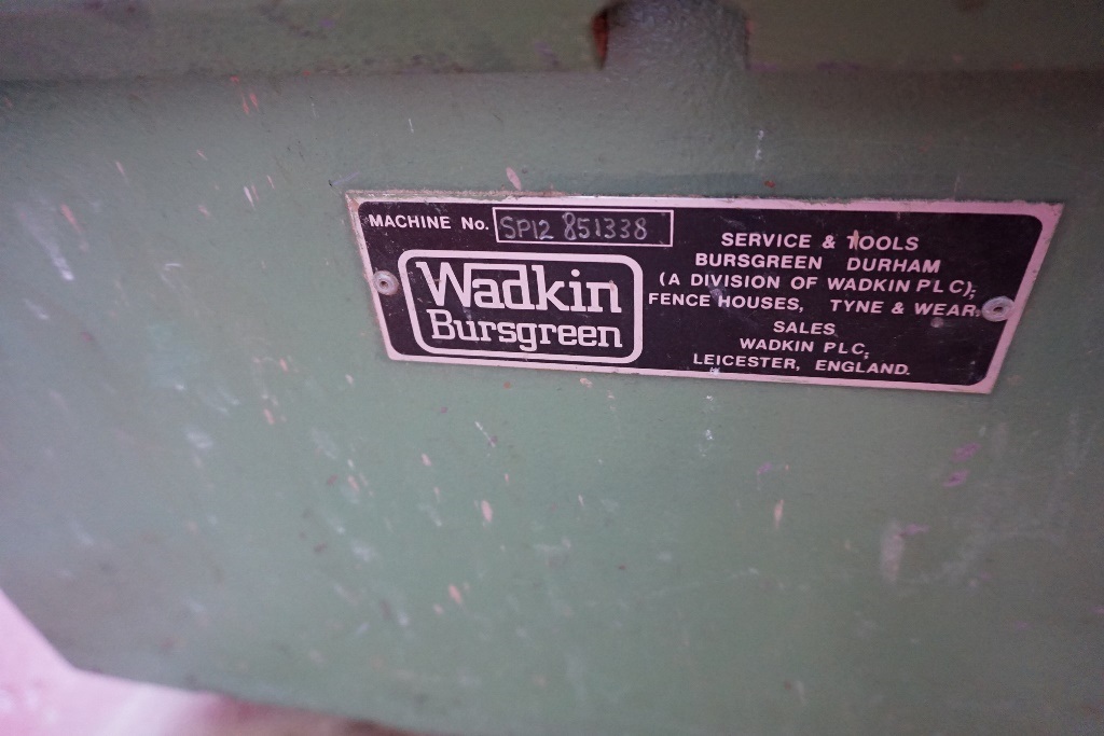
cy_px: 368
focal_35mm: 24
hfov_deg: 73.7
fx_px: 736
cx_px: 552
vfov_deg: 53.1
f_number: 3.5
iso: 3200
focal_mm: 16
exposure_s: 1/60
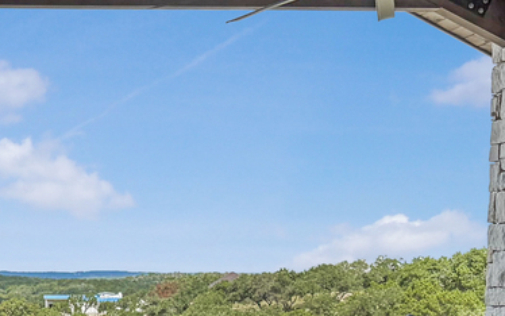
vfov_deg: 12.8
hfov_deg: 19.8
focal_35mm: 98
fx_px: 1349
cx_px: -116
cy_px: 439
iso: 80
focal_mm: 6.76
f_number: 1.78
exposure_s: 1/2907
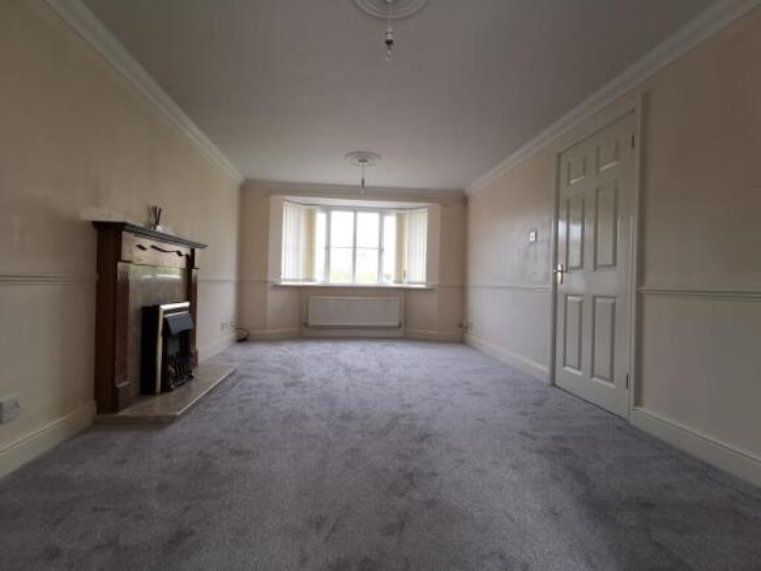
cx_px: 380
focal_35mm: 16
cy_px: 286
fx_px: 352
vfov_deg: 78.1
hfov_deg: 94.5
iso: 100
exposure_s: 1/100
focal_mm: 2.35
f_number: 2.2
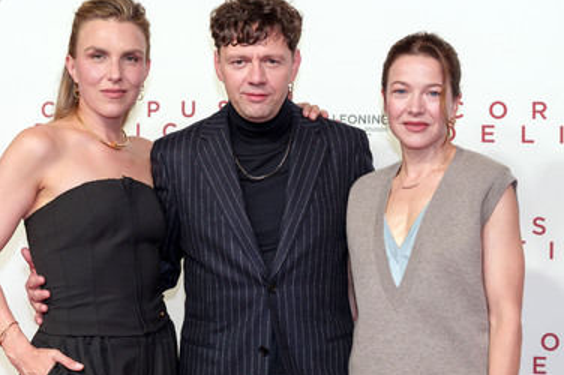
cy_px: 186
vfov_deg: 16.2
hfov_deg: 24.2
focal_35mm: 84
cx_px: 278
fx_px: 1315
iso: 320
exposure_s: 1/200
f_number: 4.5
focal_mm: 70
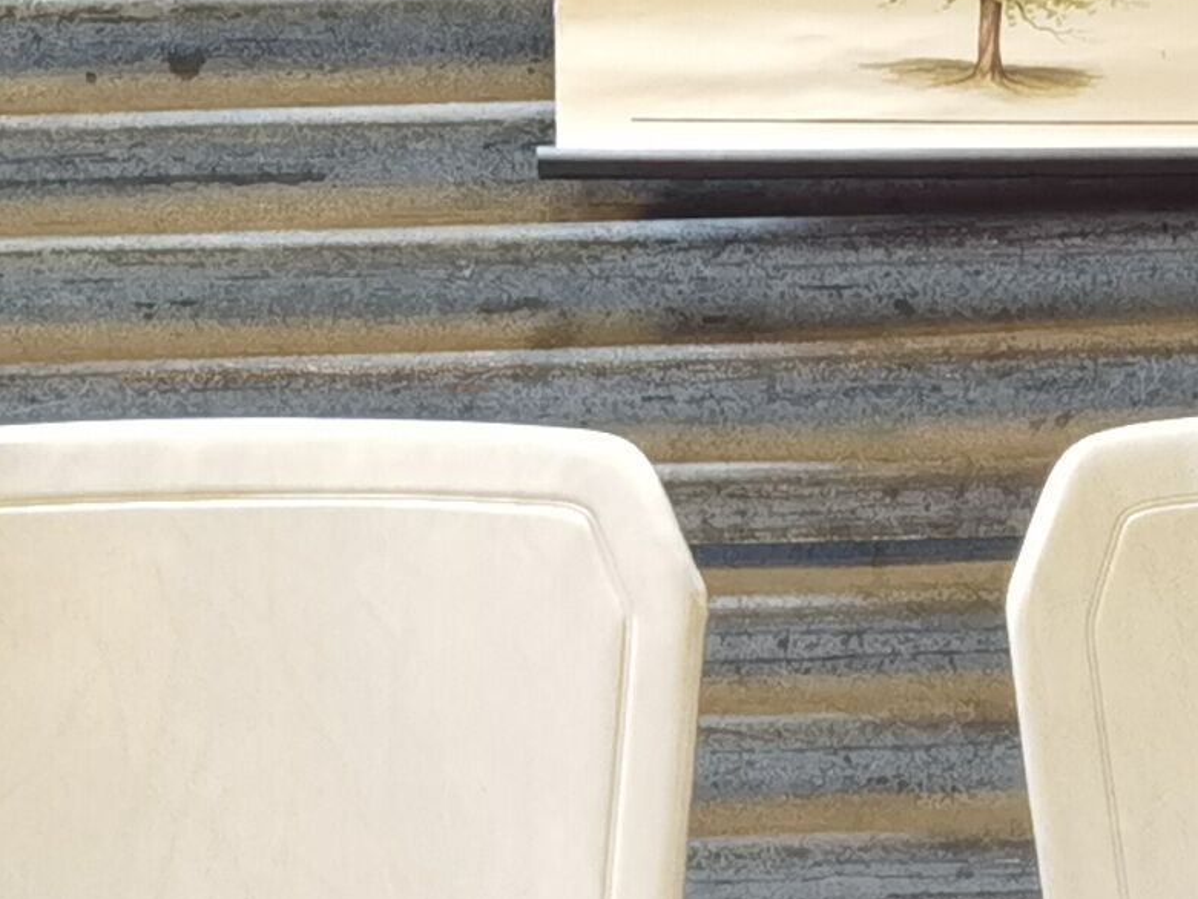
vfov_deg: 9.7
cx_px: 808
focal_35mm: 152
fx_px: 5261
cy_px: 1006
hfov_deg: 13.0
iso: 400
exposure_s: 1/25
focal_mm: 6.71
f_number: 1.9
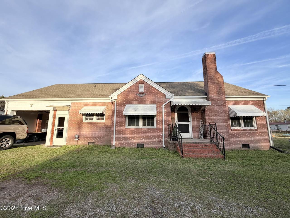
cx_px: 145
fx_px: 117
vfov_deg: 85.7
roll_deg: -0.3
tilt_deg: +9.3
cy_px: 109
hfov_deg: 102.1
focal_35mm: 14
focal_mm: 2.22
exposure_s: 1/770
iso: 40
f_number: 2.2
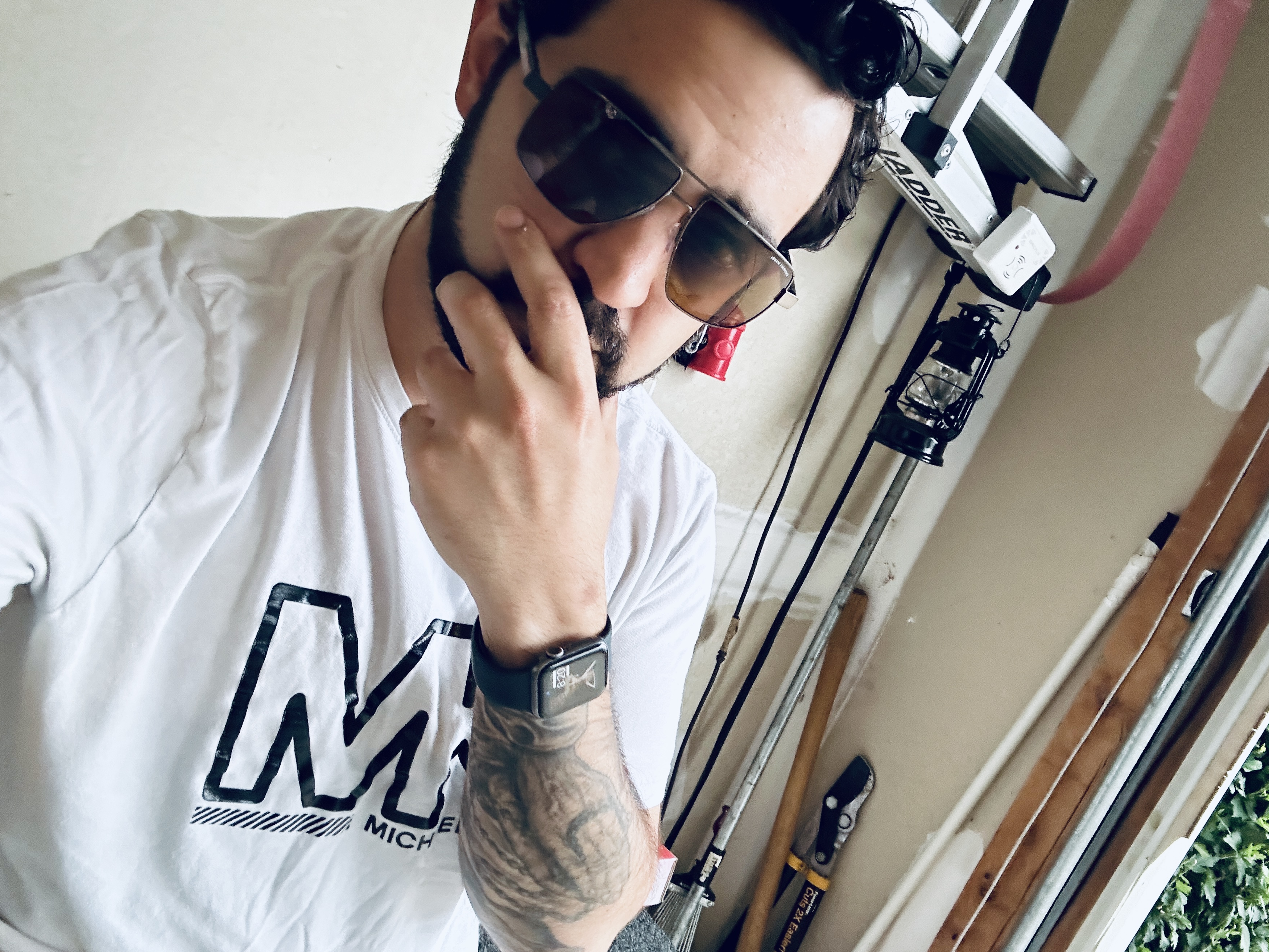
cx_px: 614
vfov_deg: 56.8
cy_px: 460
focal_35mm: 24
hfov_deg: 71.6
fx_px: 880
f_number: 1.9
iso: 250
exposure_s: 1/40
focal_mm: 2.69
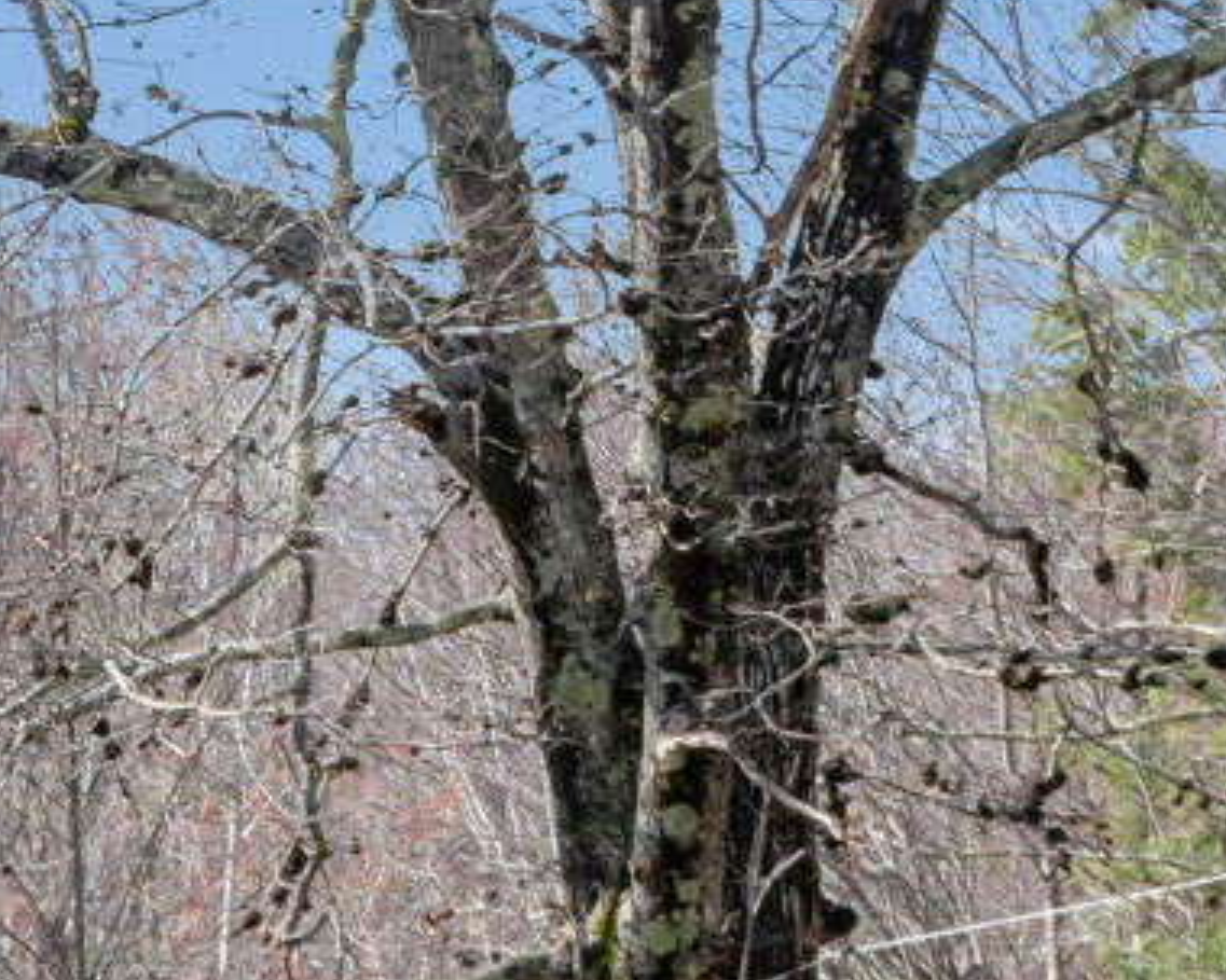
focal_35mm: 260
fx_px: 9432
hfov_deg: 6.3
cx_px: -3432
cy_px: 2440
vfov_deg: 5.7
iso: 800
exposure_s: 1/350
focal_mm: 35
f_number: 8
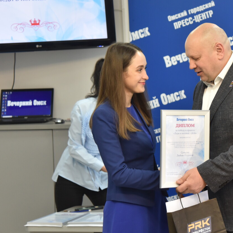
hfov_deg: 16.3
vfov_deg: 16.4
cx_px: 199
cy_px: 110
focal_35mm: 106
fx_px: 807
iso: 1250
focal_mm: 65
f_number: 5
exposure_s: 1/160
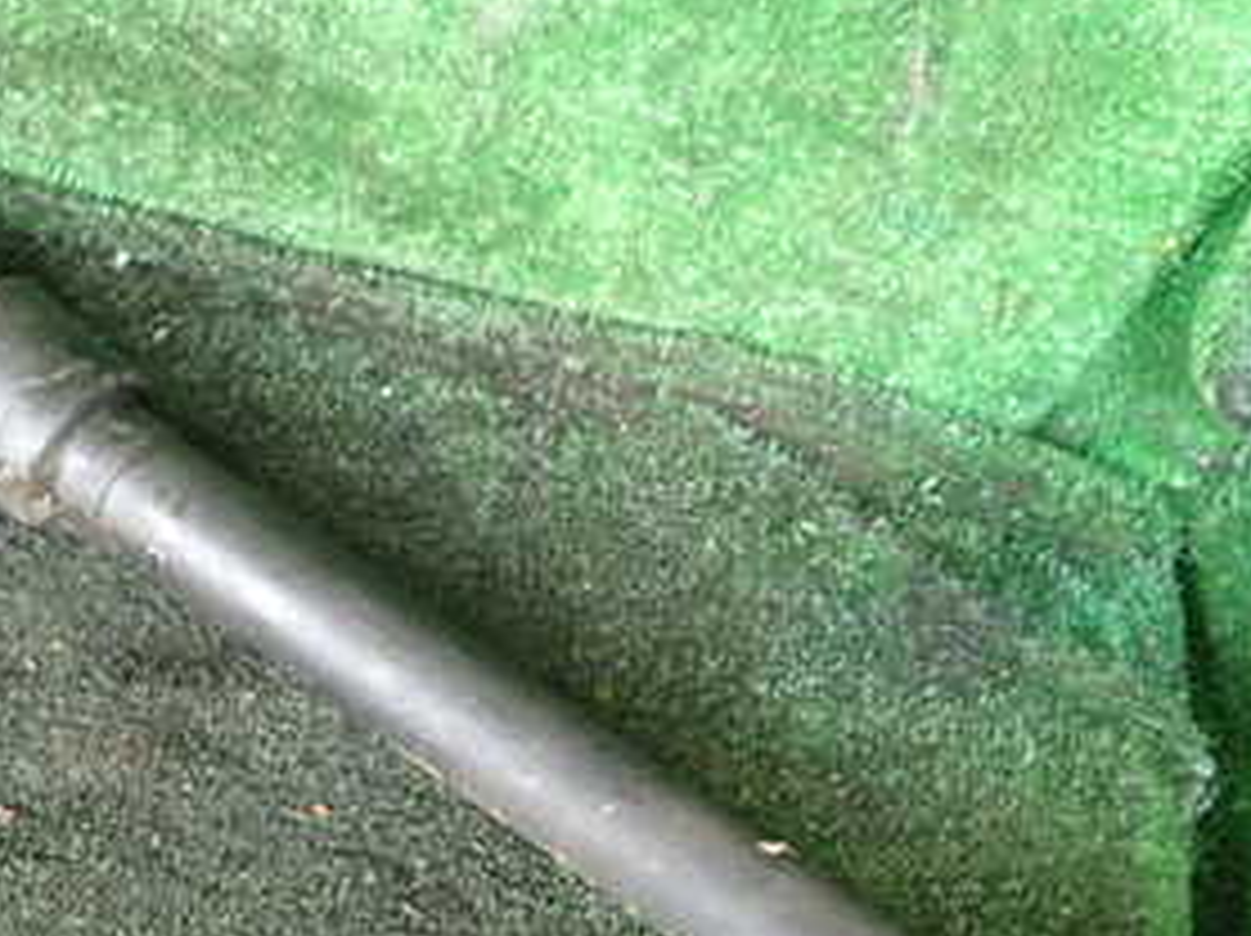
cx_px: 459
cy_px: 666
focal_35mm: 54
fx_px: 1950
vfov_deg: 26.7
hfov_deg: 35.4
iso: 200
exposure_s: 1/50
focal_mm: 4.5
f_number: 2
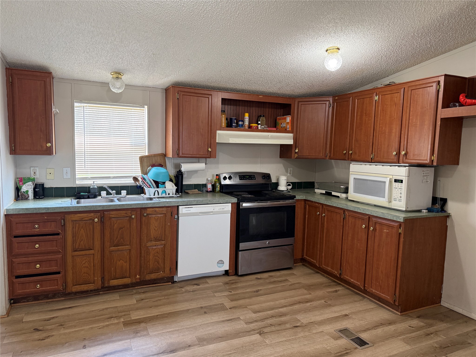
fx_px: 330
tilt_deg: -4.8
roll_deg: -1.3
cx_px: 238
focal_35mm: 24
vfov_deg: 56.8
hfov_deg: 71.6
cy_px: 178
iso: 250
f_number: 1.78
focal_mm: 6.76
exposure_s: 1/120
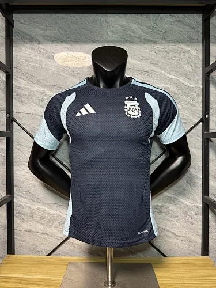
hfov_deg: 56.8
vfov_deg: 71.6
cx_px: 108
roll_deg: -0.7
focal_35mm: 24
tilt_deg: -0.9
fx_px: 200
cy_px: 144
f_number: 1.78
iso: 200
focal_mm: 6.76
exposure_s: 1/50
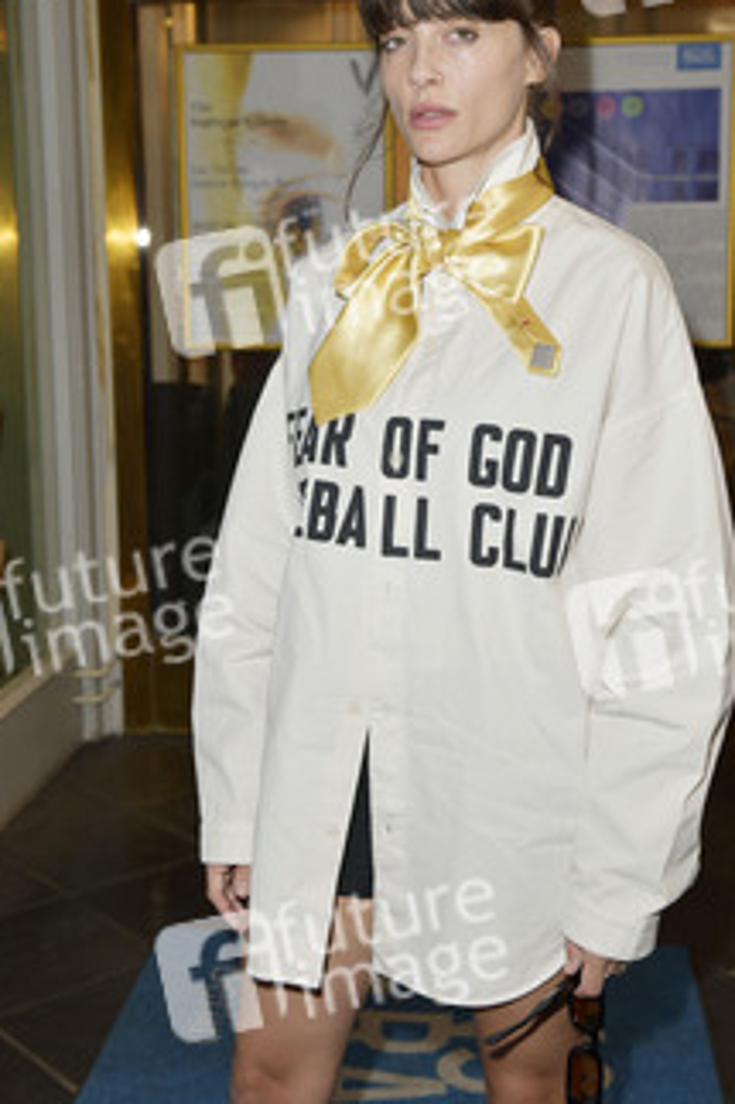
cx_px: 431
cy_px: 448
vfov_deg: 41.8
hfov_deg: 28.6
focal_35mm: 47
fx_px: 1441
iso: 640
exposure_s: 1/200
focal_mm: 38
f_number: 5
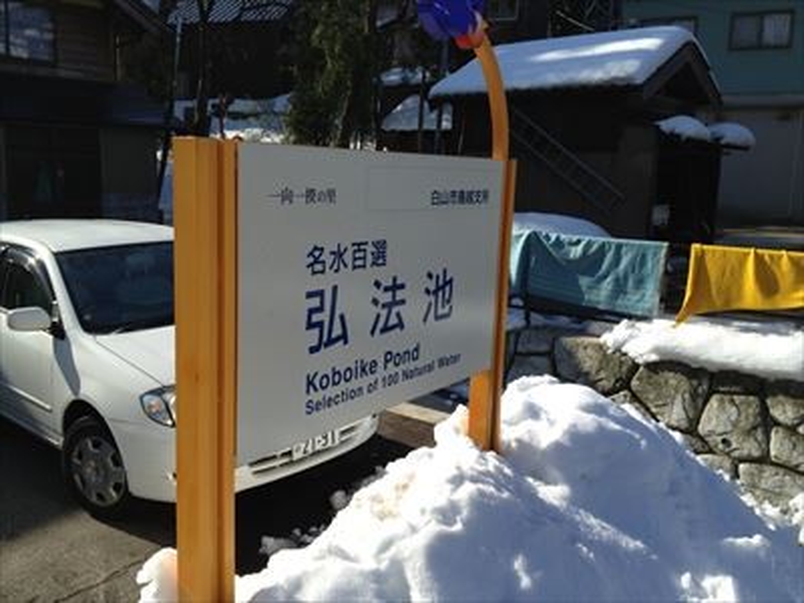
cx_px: 402
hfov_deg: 52.6
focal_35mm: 35
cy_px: 302
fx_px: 813
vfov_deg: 40.7
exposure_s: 1/1727
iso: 50
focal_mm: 4.28
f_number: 2.4
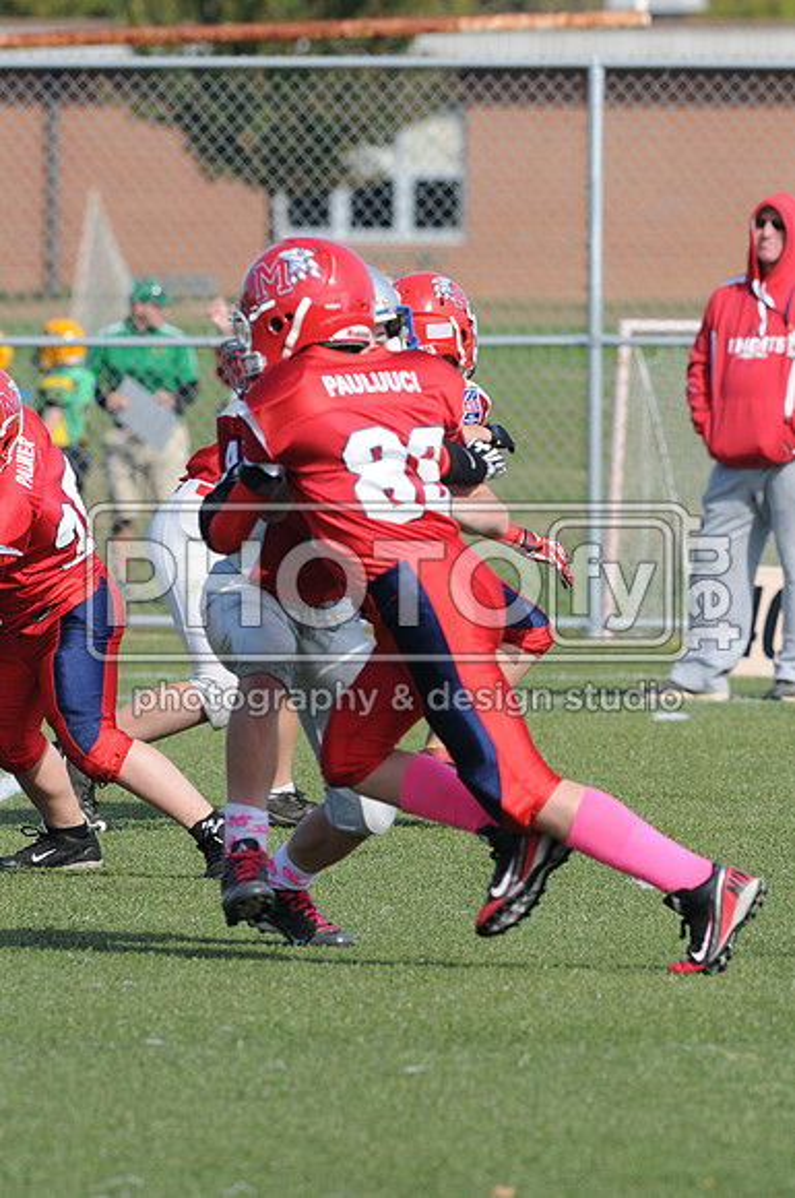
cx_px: 398
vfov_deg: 4.6
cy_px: 599
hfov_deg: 3.0
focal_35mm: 450
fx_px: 14950
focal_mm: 300
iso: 200
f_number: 7.1
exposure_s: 1/500
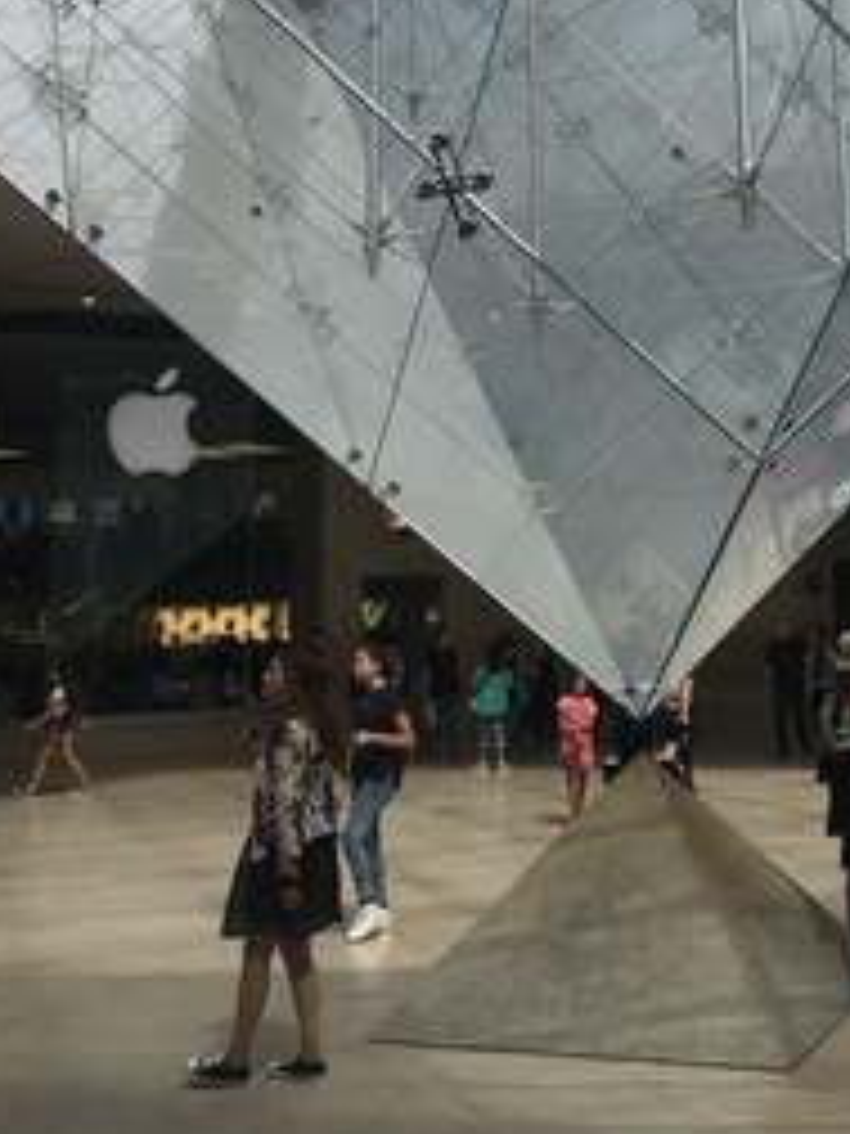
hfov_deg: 30.9
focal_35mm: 46
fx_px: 1506
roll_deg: +1.9
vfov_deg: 40.2
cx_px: 648
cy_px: 297
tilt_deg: +13.1
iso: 25
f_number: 2.2
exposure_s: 1/927
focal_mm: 4.15
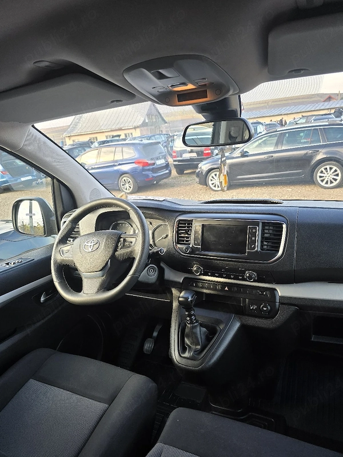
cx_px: 172
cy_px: 228
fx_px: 304
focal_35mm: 23
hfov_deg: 58.9
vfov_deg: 73.9
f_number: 1.7
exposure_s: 1/182
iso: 64
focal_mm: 6.3
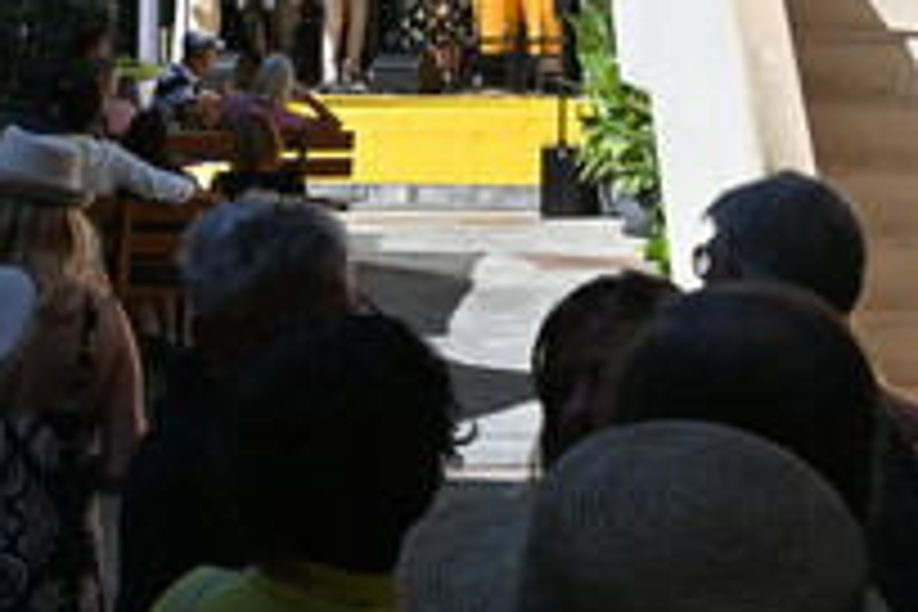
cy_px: 299
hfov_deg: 18.1
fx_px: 2881
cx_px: 418
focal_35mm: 113
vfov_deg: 12.1
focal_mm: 24
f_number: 8
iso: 100
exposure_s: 1/250
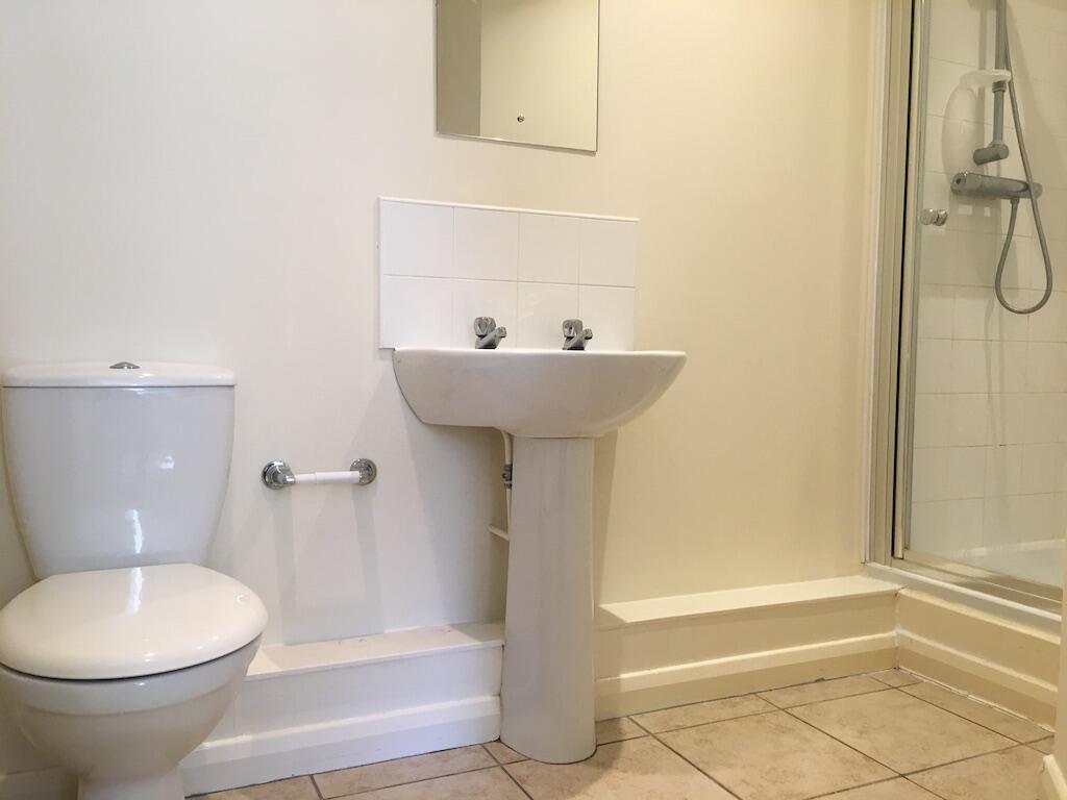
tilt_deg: -2.9
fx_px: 894
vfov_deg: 48.2
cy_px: 400
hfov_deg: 61.7
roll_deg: -1.0
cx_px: 534
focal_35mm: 29
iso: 50
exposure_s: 1/33
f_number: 2.2
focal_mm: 4.15
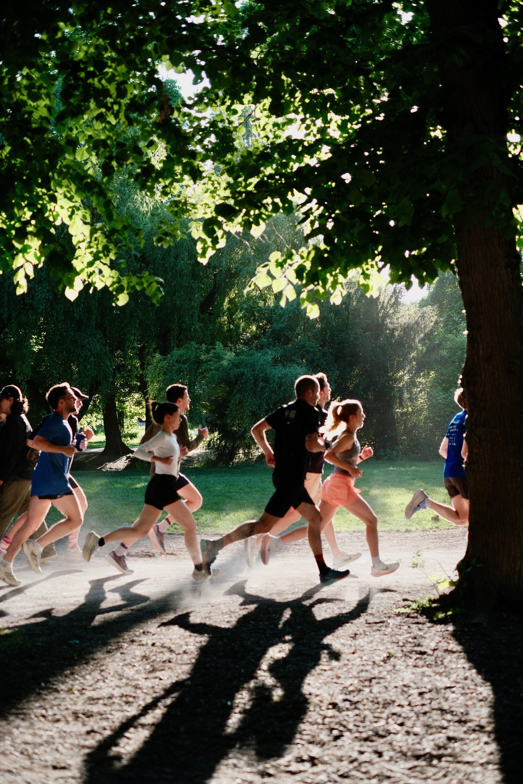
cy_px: 392
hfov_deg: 25.5
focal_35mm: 53
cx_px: 262
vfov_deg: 37.5
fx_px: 1155
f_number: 2
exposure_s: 1/4000
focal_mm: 35
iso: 1000
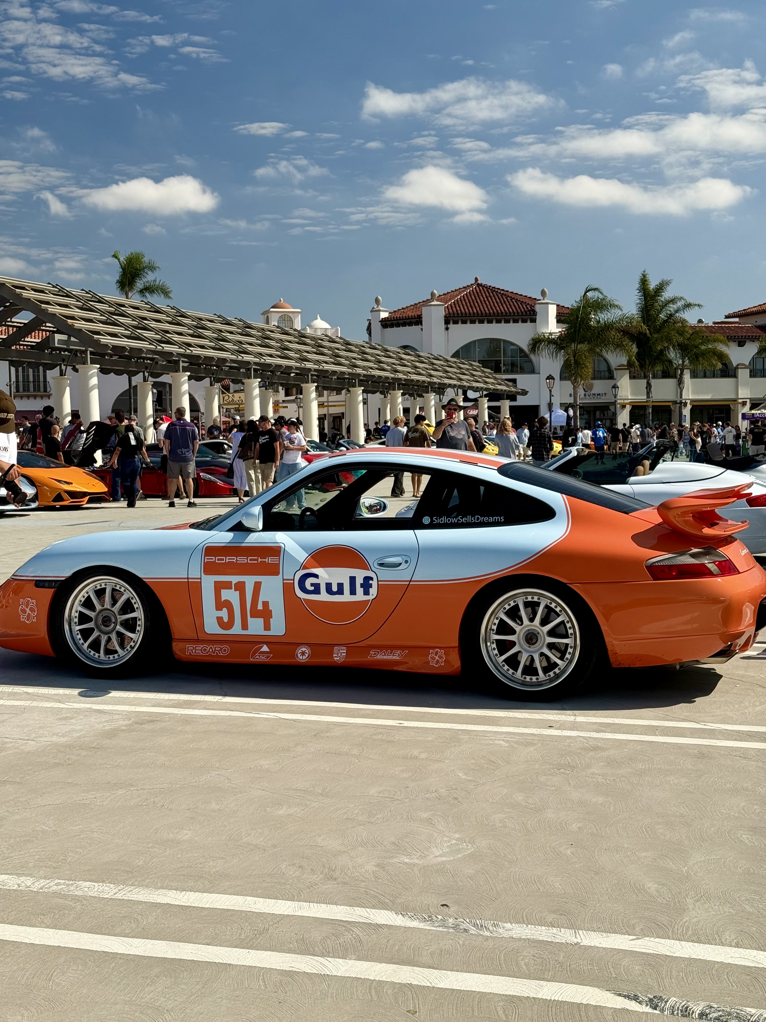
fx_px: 1416
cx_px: 383
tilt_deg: -3.3
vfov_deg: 39.7
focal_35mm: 48
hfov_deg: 30.3
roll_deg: +0.7
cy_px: 511
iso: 64
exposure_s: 1/2577
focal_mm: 6.76
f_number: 1.78
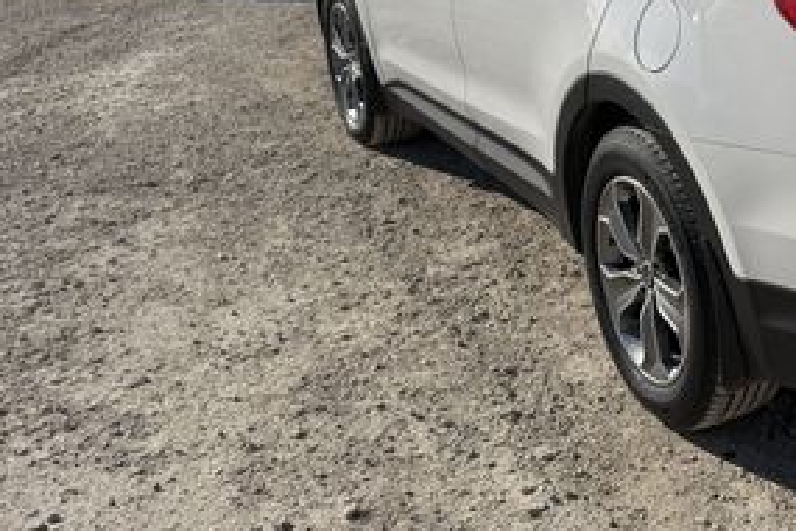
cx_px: 827
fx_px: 1238
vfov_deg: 23.6
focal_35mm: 56
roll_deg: +0.4
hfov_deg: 32.3
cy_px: 64
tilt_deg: -12.6
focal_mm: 6.76
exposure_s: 1/9091
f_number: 1.78
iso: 80
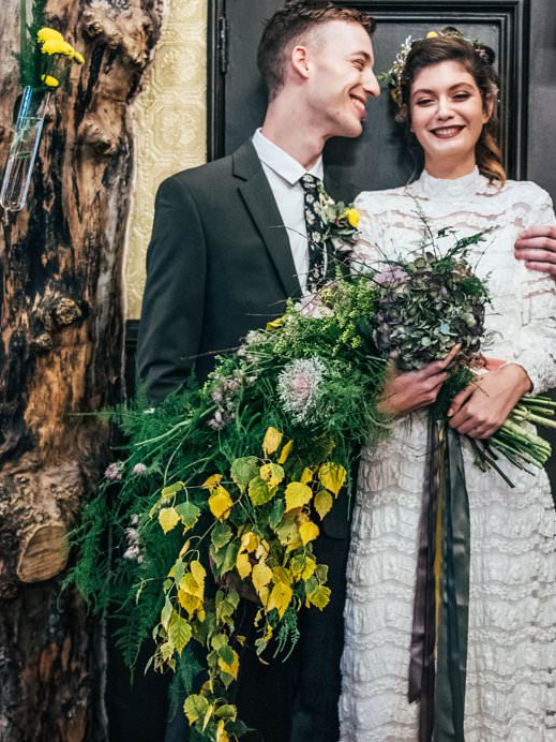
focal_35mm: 50
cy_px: 330
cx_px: 382
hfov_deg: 28.9
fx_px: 1071
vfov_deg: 38.1
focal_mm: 24
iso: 1000
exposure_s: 1/200
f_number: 2
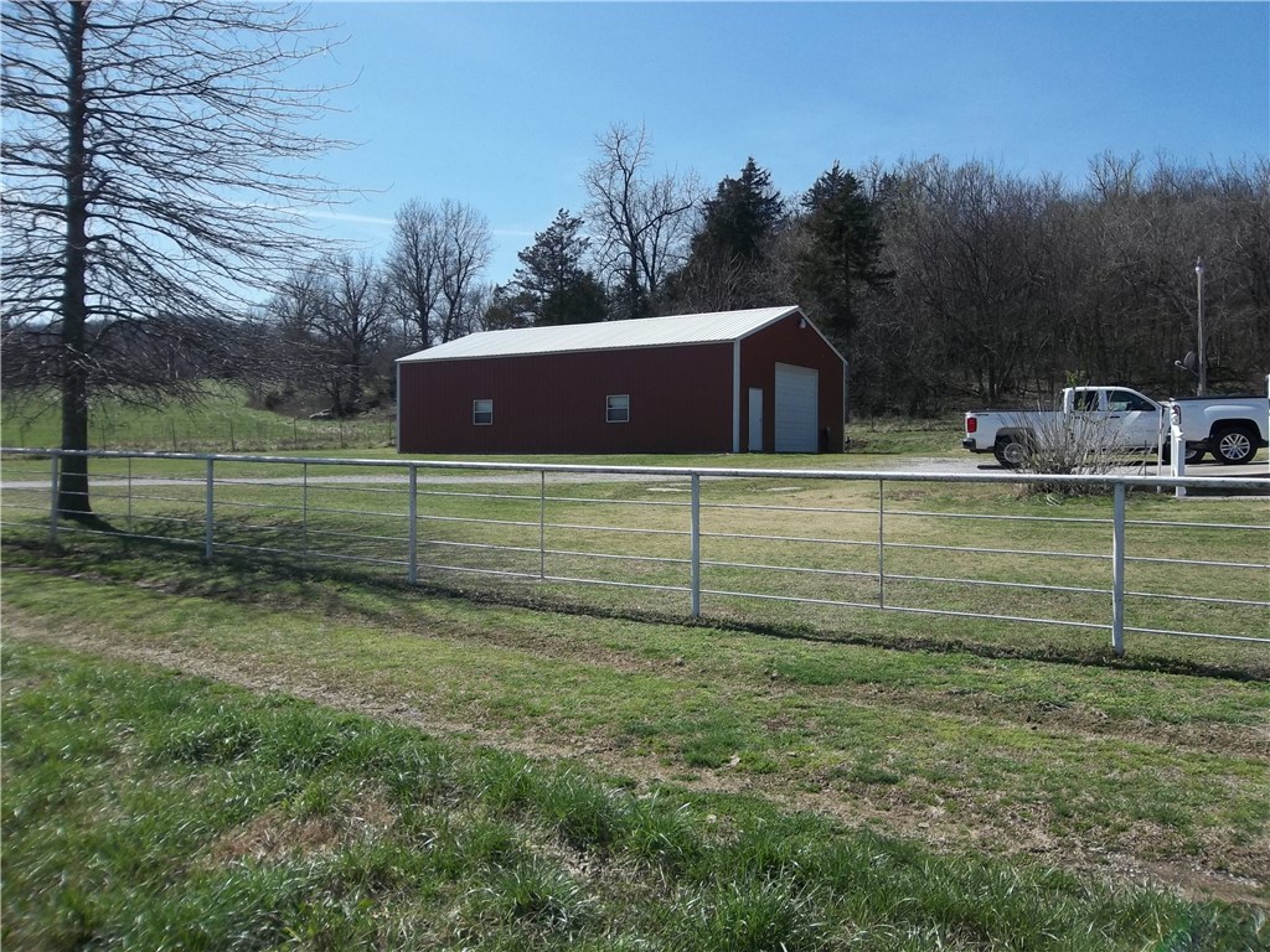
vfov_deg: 51.4
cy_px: 476
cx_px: 635
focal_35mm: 27
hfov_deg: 65.3
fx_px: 991
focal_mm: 4.9
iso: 80
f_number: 8.9
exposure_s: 1/200
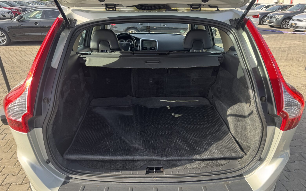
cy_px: 112
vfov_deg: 47.4
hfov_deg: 70.4
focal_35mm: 26
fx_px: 217
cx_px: 150
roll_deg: -0.5
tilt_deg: -27.3
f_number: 1.78
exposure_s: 1/527
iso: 80
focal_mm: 6.76
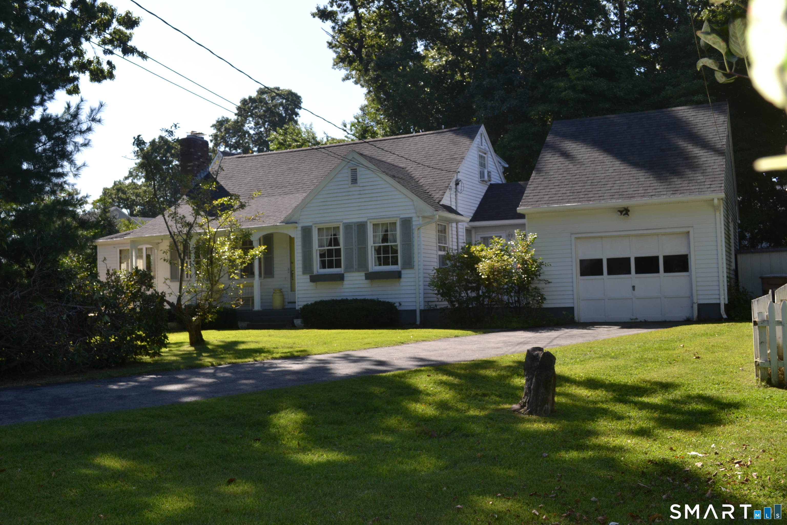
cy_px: 262
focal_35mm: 36
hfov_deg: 53.1
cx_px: 394
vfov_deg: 36.9
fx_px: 787
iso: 100
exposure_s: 1/200
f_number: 6.3
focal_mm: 24
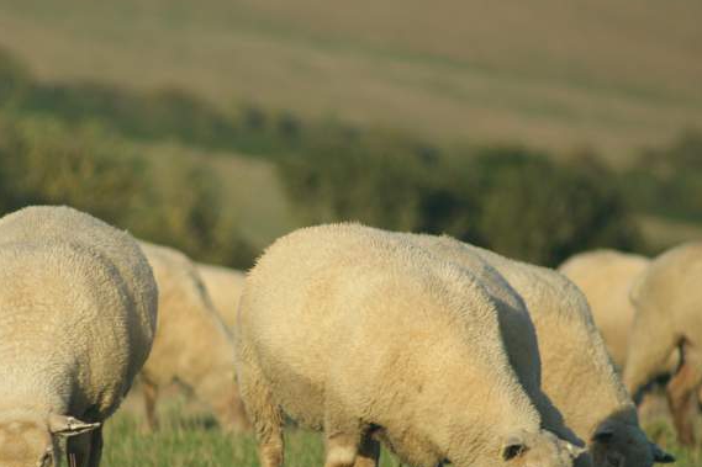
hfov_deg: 2.9
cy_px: 339
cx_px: 274
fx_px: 13879
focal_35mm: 712
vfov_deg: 1.9
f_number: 5.6
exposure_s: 1/500
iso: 160
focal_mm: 300
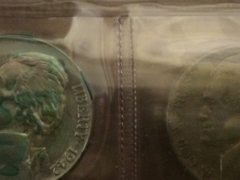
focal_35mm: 79
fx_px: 548
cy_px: 104
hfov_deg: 23.8
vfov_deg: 18.6
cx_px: 11
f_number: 2.2
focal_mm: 4.15
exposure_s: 1/20
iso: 320
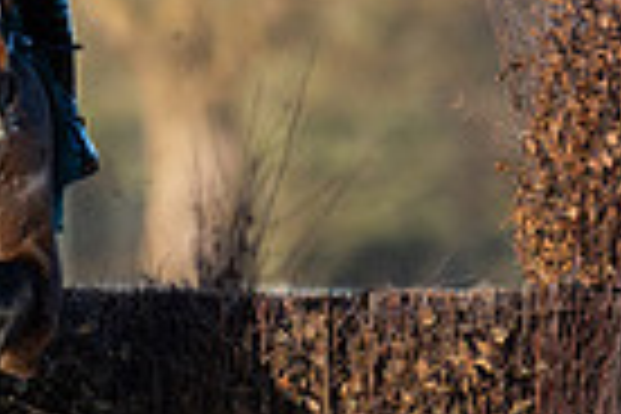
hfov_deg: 1.1
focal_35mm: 1835
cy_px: 73
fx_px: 31651
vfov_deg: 0.7
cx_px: -463
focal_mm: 400
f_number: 4.5
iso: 800
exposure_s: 1/3200
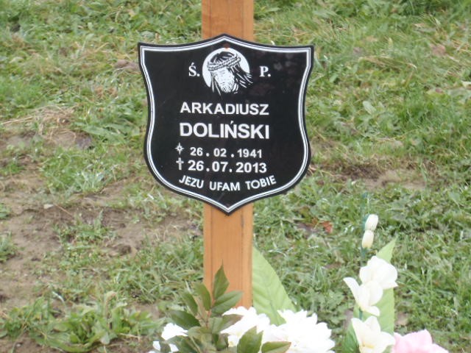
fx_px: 1388
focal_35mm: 102
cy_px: 176
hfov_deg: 19.3
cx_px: 236
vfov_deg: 14.5
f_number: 5.1
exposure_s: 1/80
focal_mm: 18.2
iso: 200
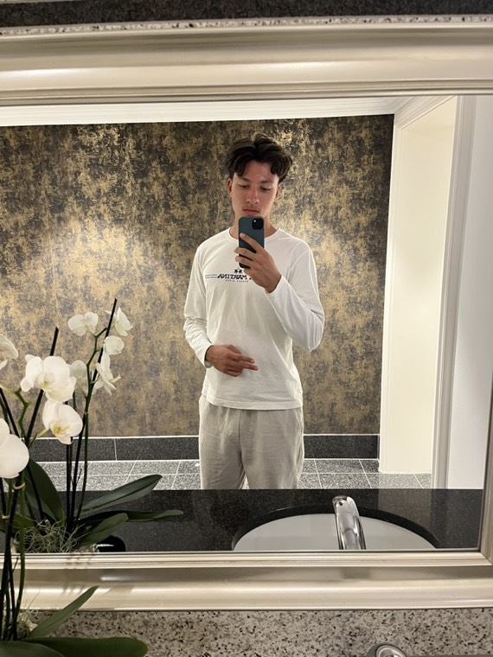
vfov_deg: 67.3
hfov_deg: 53.1
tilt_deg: -12.4
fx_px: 494
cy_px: 328
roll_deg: +1.9
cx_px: 246
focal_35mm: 26
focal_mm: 5.1
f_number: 1.6
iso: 320
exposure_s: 1/50
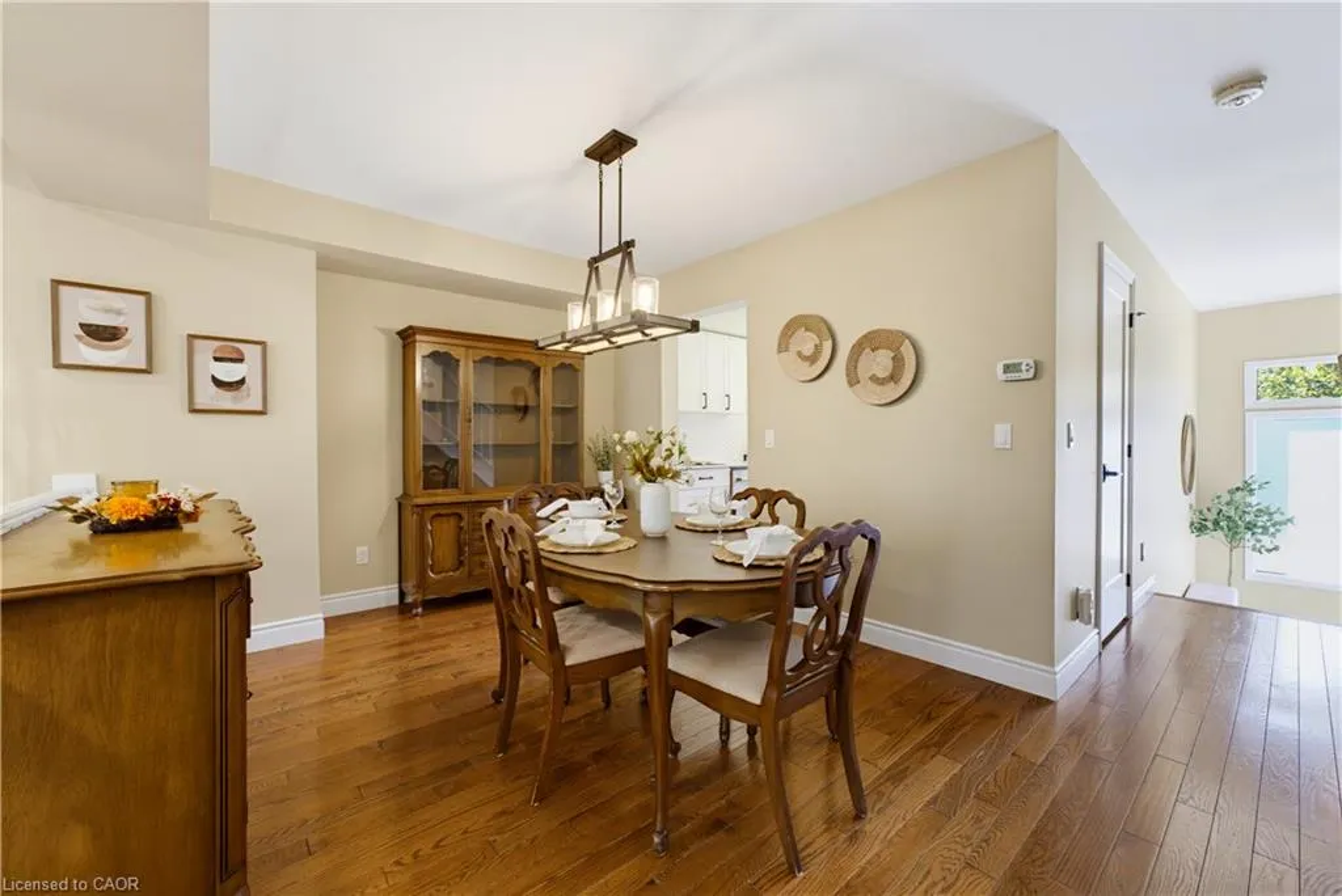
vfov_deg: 81.3
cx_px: 671
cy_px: 448
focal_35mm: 14
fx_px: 522
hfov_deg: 104.2
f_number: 9
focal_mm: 14
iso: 800
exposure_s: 1/4
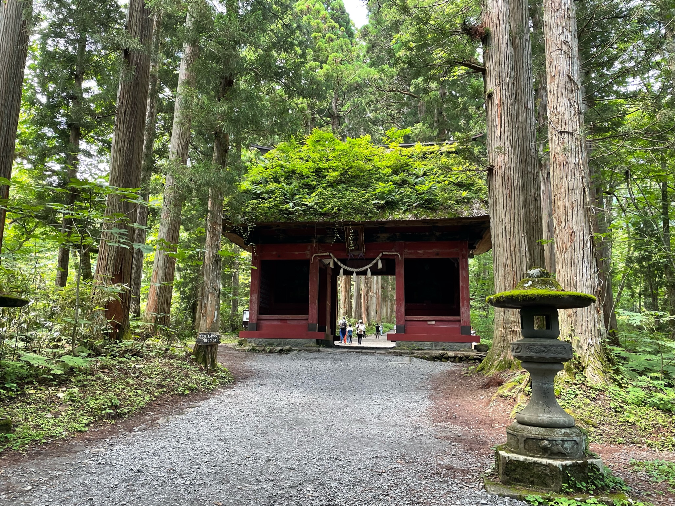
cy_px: 253
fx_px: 507
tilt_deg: +10.2
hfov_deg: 67.3
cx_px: 338
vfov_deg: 53.0
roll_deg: -0.8
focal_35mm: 26
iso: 125
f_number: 1.6
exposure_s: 1/121
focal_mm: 4.2
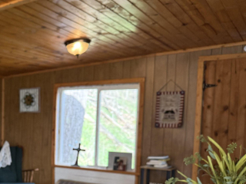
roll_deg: -1.4
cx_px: 3
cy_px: 146
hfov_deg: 34.8
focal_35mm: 50
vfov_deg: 28.5
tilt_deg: -3.8
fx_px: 355
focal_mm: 6.76
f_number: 1.78
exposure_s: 1/120
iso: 400
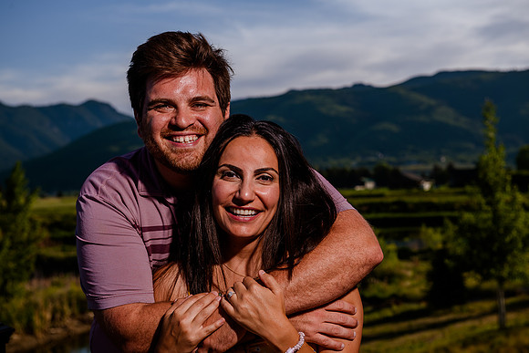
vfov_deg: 20.6
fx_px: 970
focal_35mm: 66
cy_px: 176
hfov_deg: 30.5
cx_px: 264
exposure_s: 1/320
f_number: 6.3
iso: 100
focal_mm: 66
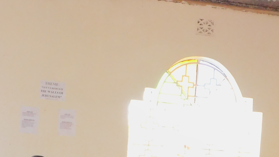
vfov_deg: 10.6
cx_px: 105
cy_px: 245
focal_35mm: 110
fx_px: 814
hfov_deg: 19.4
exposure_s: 1/30
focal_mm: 7.1
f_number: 3.6
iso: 720
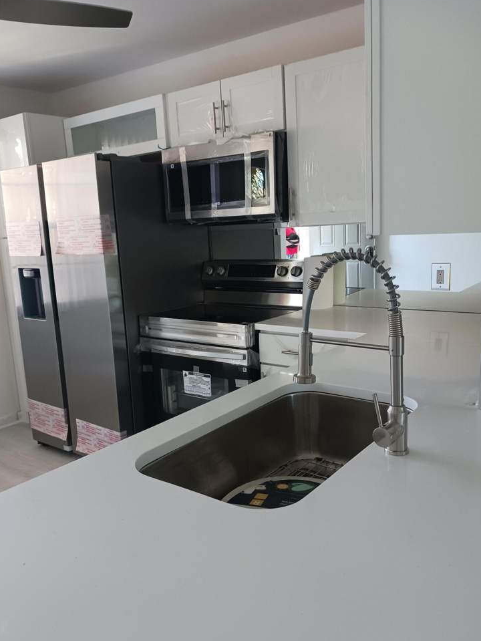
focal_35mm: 30
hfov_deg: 46.8
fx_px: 555
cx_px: 228
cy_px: 346
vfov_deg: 59.9
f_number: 1.8
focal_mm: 4
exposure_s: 1/30
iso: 200
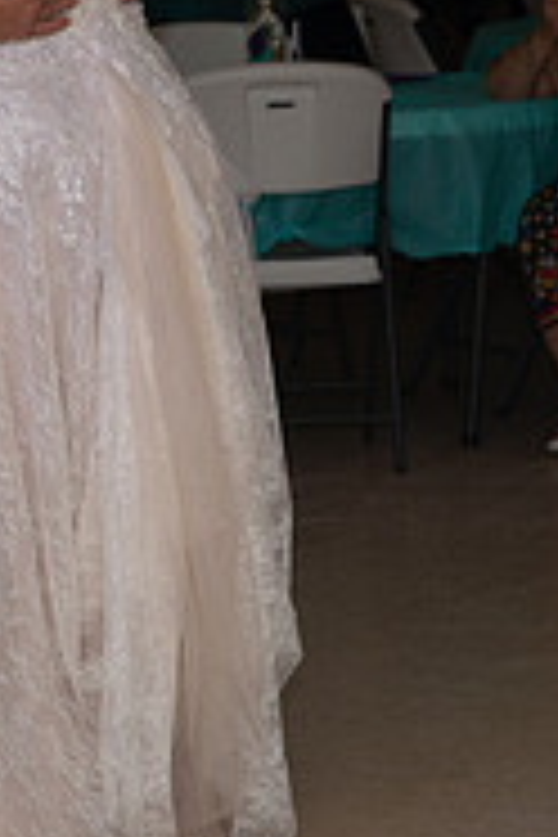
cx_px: -112
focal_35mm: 203
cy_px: 7
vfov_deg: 10.1
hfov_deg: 6.7
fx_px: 4719
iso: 800
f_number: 3.5
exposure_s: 1/125
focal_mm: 65
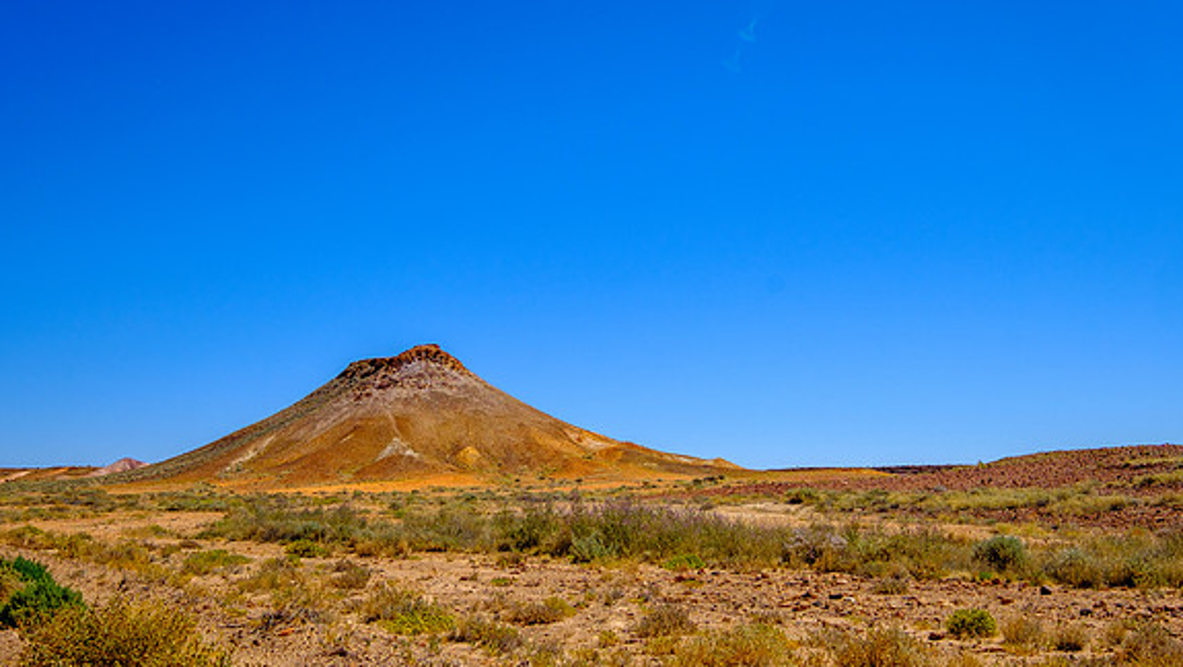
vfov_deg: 31.2
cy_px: 342
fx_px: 1192
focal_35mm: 38
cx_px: 593
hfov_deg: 52.8
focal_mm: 24
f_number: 8
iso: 200
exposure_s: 1/1500
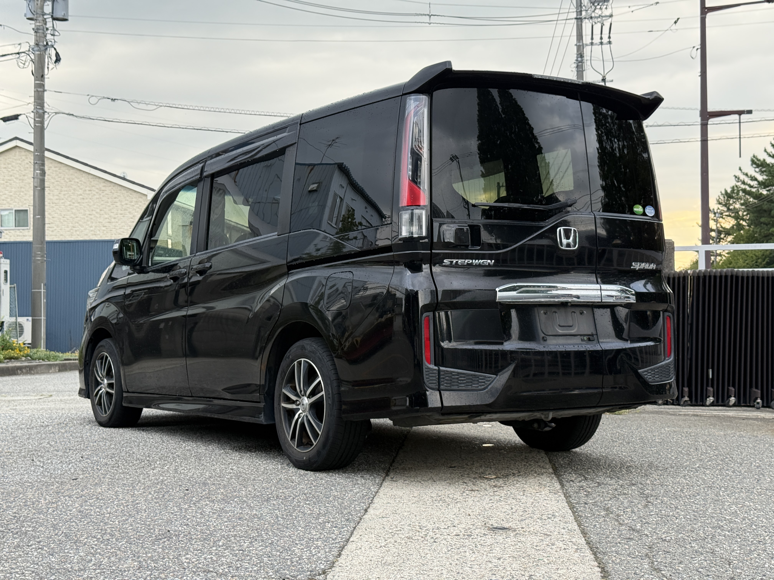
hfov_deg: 39.7
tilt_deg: +1.4
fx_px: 1073
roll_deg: +0.6
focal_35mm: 48
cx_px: 387
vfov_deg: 30.3
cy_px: 290
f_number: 1.78
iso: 100
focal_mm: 6.76
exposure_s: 1/343
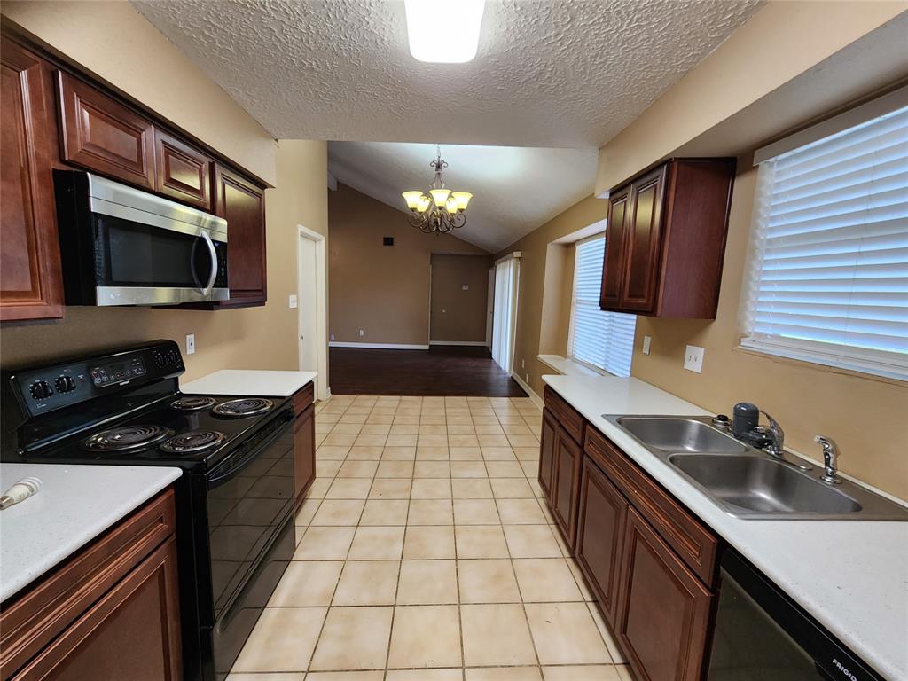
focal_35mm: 13
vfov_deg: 89.9
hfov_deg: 106.2
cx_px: 454
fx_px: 341
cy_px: 340
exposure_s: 1/60
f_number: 2.2
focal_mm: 2.2
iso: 250
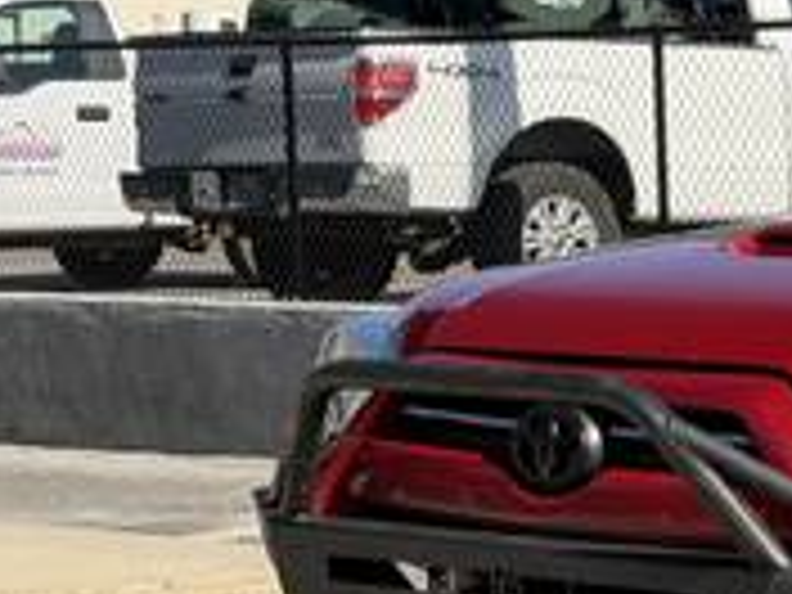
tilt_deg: -2.6
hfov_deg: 10.7
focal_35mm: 175
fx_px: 4004
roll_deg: +1.6
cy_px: 410
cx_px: 1346
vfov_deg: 8.5
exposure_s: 1/1642
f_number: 1.78
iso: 80
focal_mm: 6.76
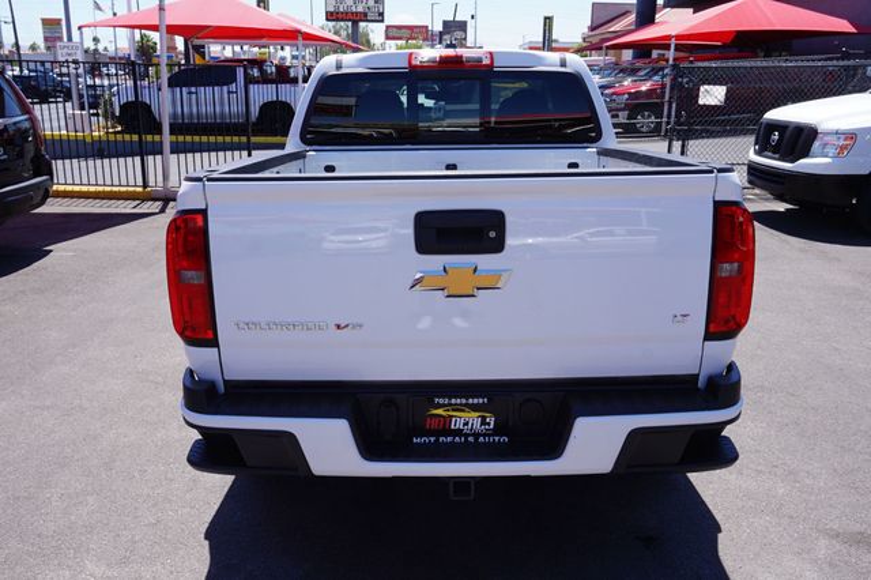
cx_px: 436
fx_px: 762
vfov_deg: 41.7
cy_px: 290
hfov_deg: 59.5
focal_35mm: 32
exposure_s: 1/80
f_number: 11
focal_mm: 21
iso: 100
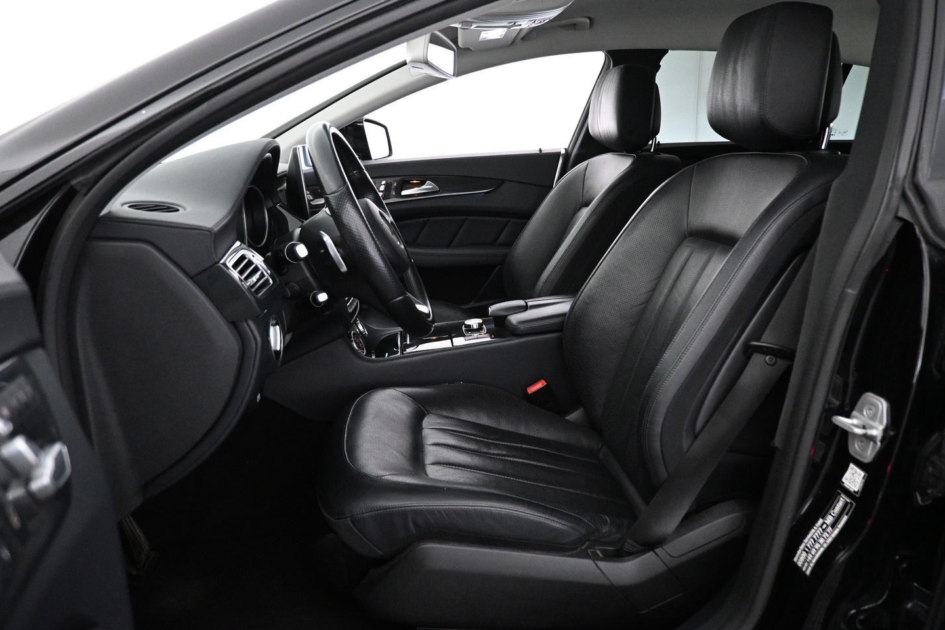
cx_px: 476
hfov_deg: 67.4
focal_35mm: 27
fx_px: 709
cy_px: 318
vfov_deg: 47.9
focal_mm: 16
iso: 4000
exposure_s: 1/60
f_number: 3.5
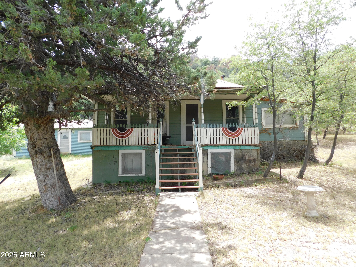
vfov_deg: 58.9
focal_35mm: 23
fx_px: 237
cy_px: 134
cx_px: 178
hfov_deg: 73.9
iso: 125
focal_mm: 4
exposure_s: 1/500
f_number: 3
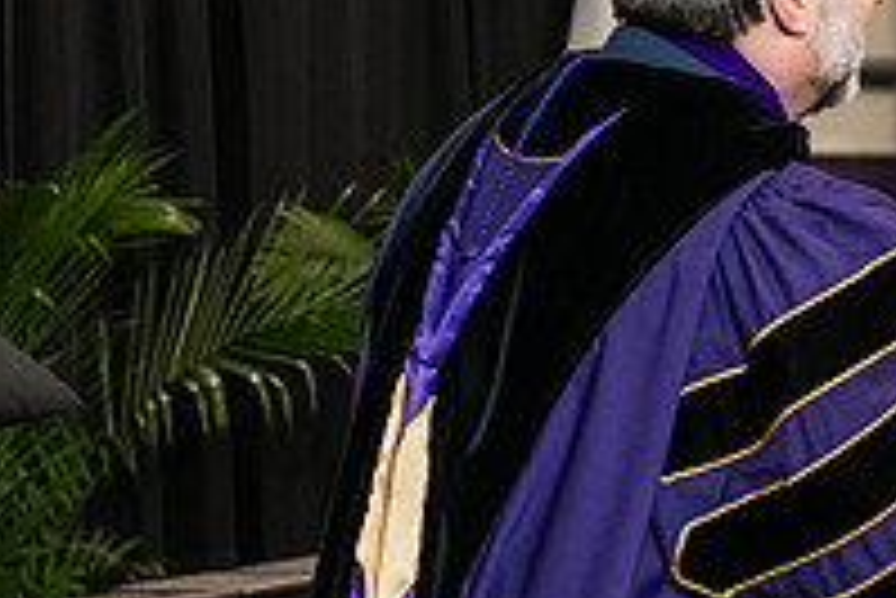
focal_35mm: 204
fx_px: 5081
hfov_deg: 9.9
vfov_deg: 6.7
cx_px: 1063
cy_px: 169
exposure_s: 1/200
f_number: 5
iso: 2500
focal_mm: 70
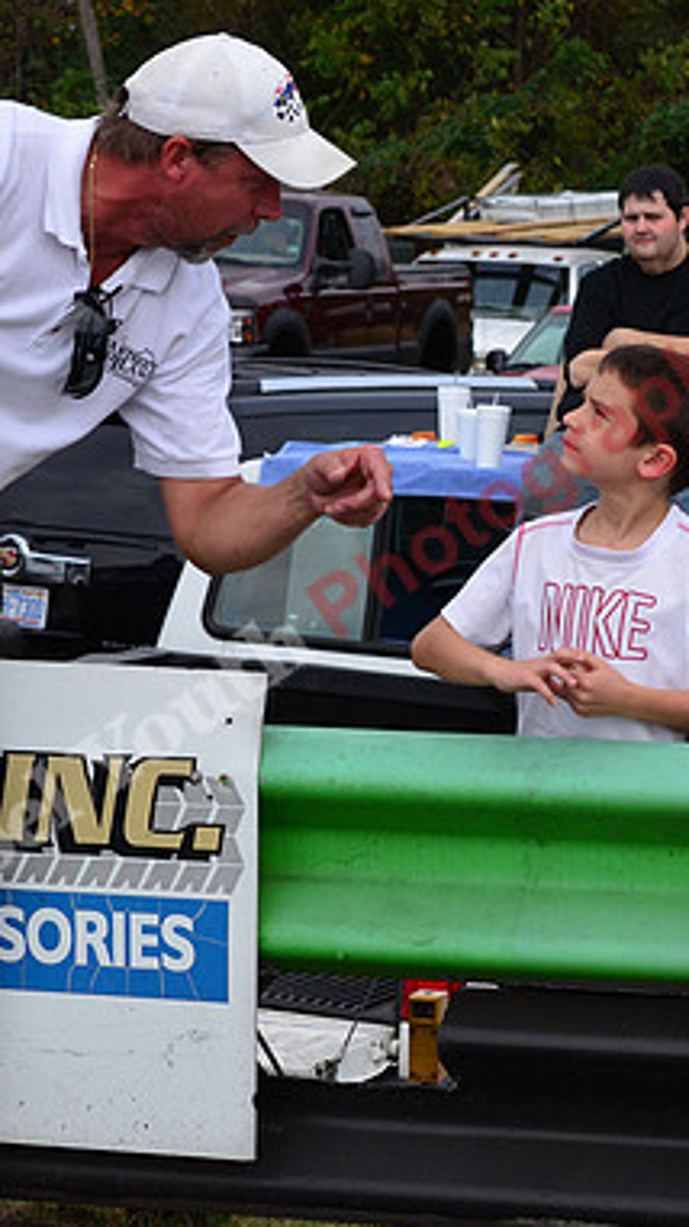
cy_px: 612
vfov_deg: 14.5
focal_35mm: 148
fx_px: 4812
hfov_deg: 8.2
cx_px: 367
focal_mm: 62
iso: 1000
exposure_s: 1/1250
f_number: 9
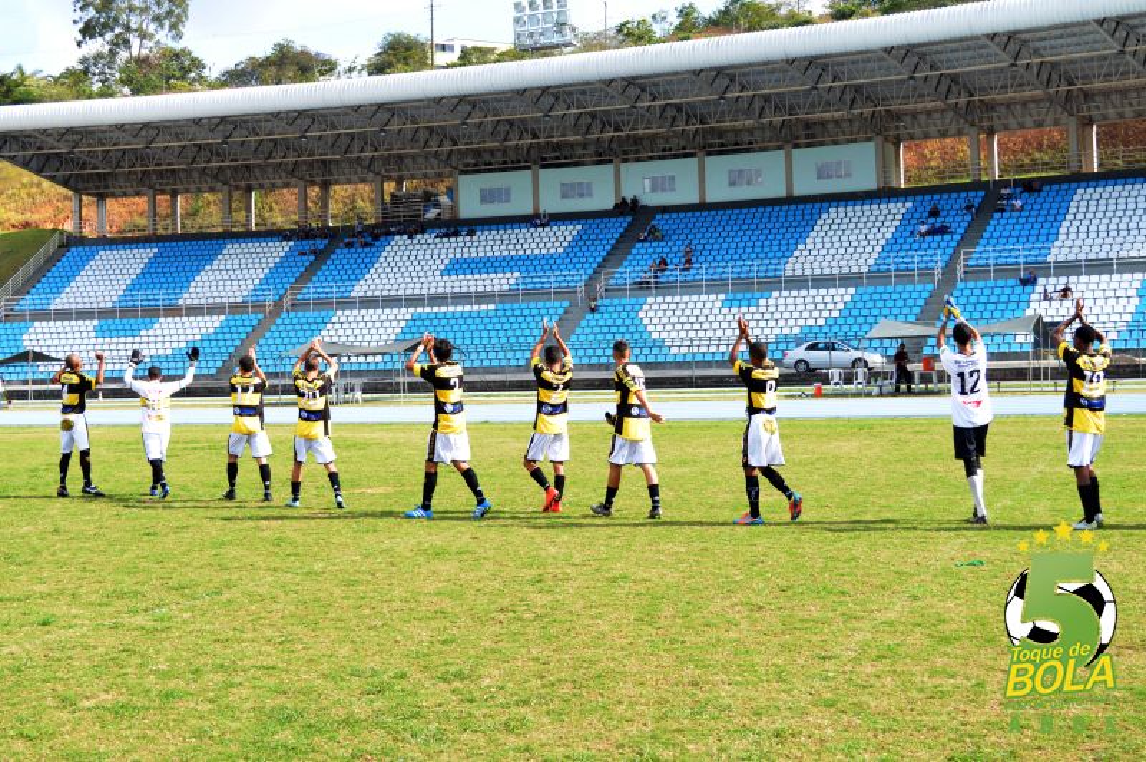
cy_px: 381
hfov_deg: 53.2
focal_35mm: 36
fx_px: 1145
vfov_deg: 36.8
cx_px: 573
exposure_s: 1/400
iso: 200
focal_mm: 24
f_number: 5.6
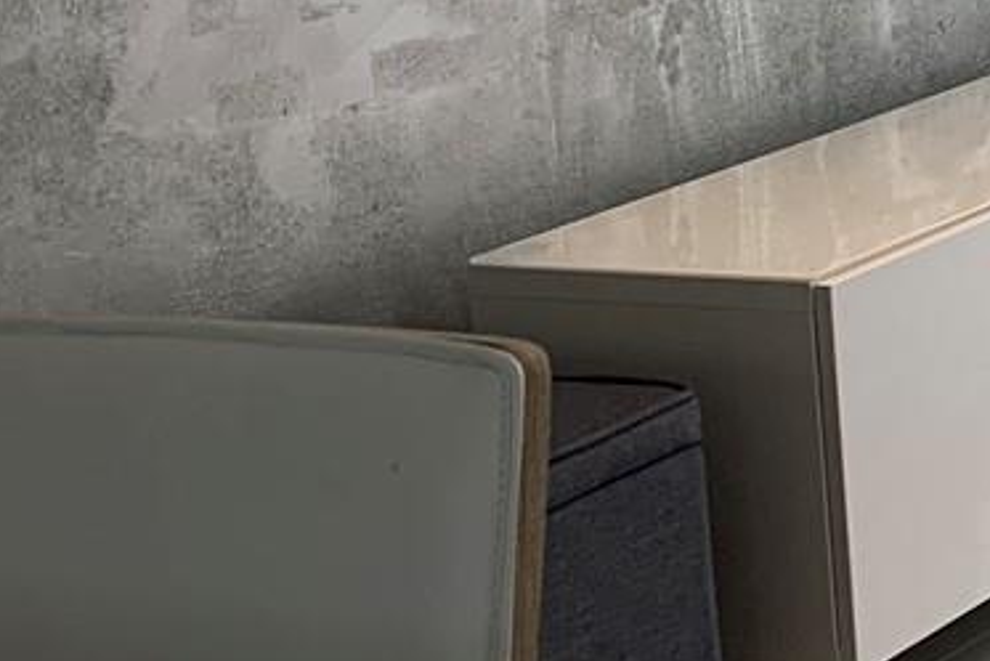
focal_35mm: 116
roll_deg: +2.2
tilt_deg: -4.3
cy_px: -348
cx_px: 2060
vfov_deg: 11.3
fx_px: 3191
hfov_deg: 14.3
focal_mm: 4.25
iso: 32
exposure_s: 1/120
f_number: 1.8
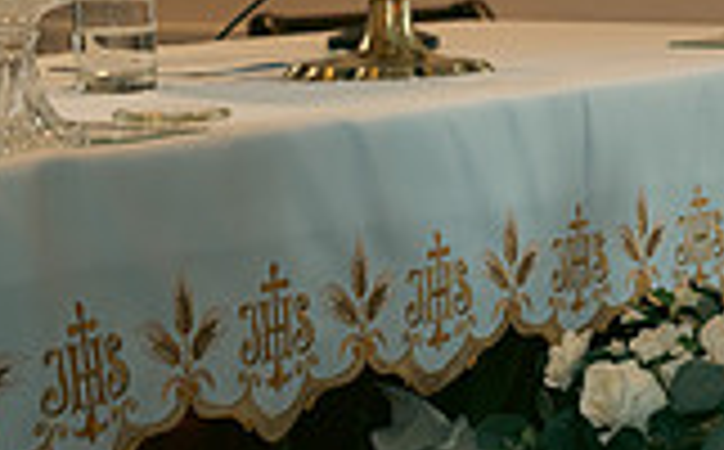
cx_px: 854
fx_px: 2974
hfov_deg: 13.5
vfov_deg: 8.6
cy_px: 11
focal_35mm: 151
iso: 1000
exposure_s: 1/200
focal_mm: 41
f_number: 3.5
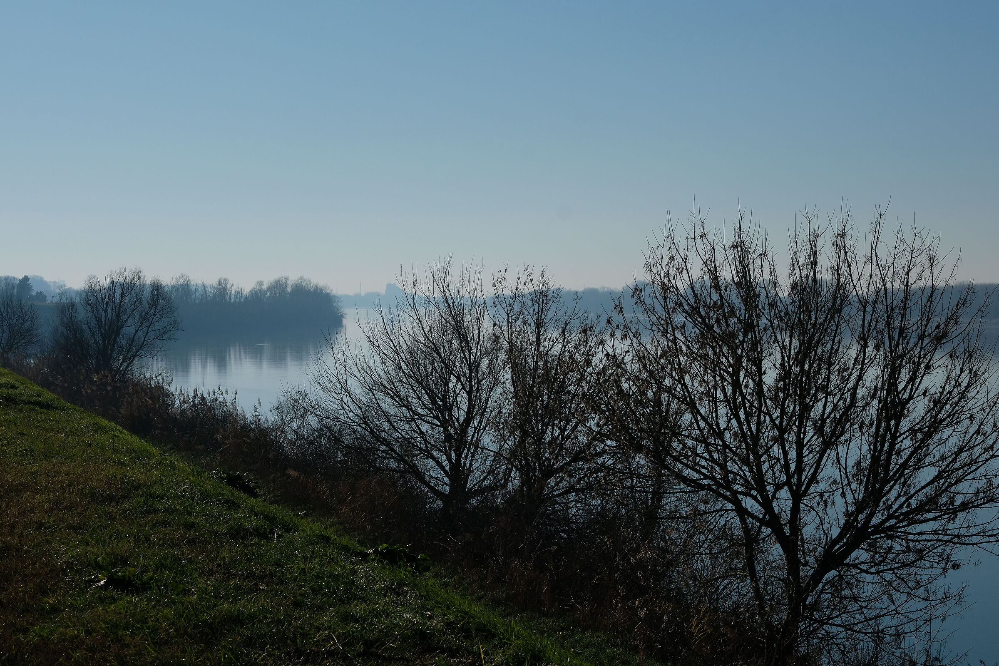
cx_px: 500
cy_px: 333
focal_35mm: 75
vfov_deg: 18.2
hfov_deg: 27.0
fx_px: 2081
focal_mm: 50
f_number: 10
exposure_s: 1/2000
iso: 400
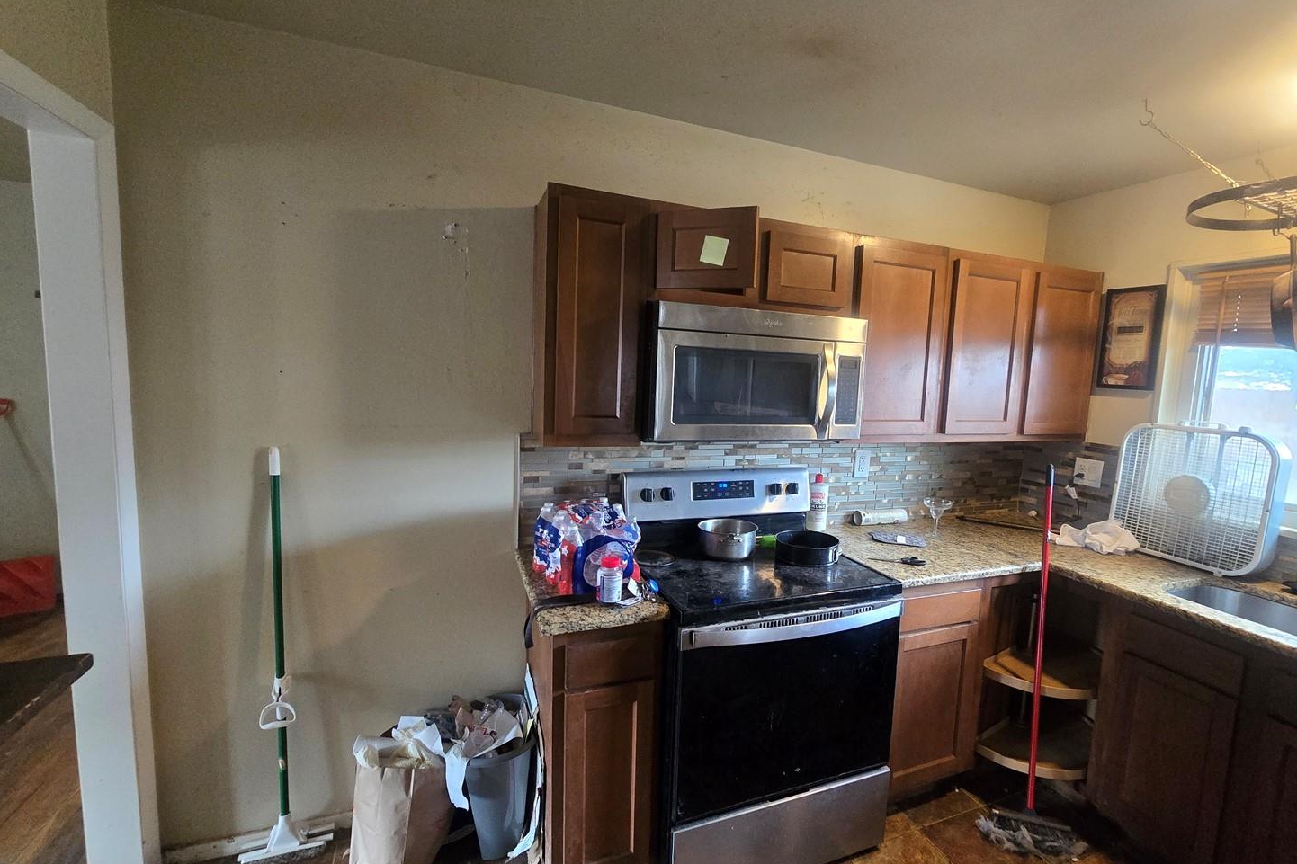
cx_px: 707
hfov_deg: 100.1
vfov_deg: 77.3
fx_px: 540
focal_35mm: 15
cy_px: 435
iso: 640
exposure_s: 1/60
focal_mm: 2.2
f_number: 2.2
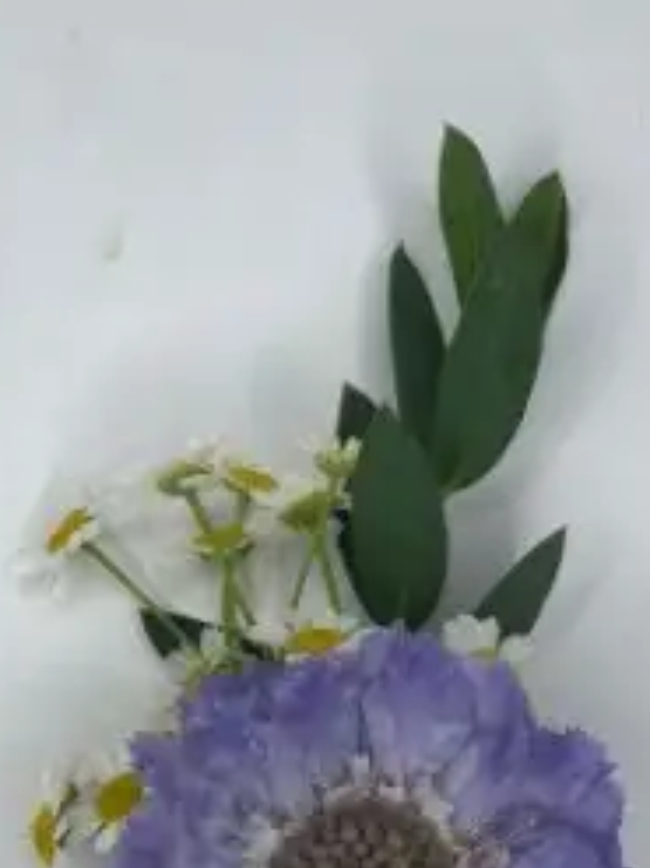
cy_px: 787
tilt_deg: -81.9
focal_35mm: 101
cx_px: 425
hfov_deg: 14.6
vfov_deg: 19.1
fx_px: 2531
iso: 16
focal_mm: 6
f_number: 2.4
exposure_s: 1/182
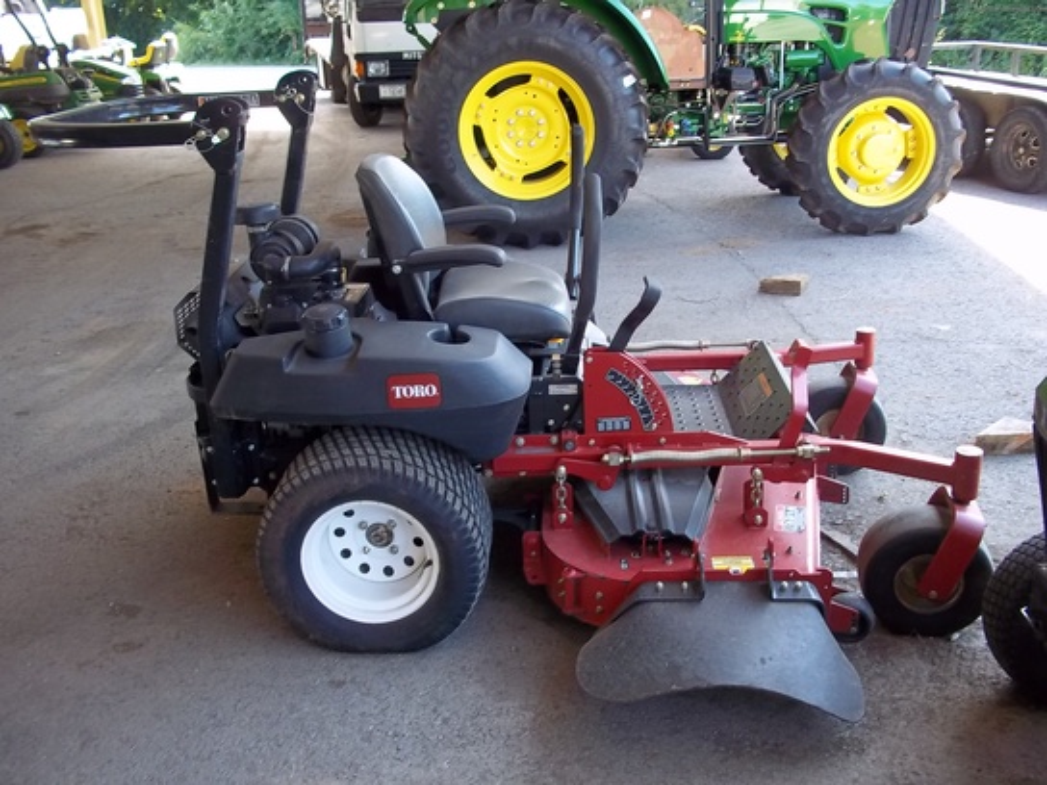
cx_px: 524
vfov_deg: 39.7
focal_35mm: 36
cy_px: 392
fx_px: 1089
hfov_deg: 51.4
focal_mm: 6.5
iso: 80
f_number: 3.1
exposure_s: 1/40
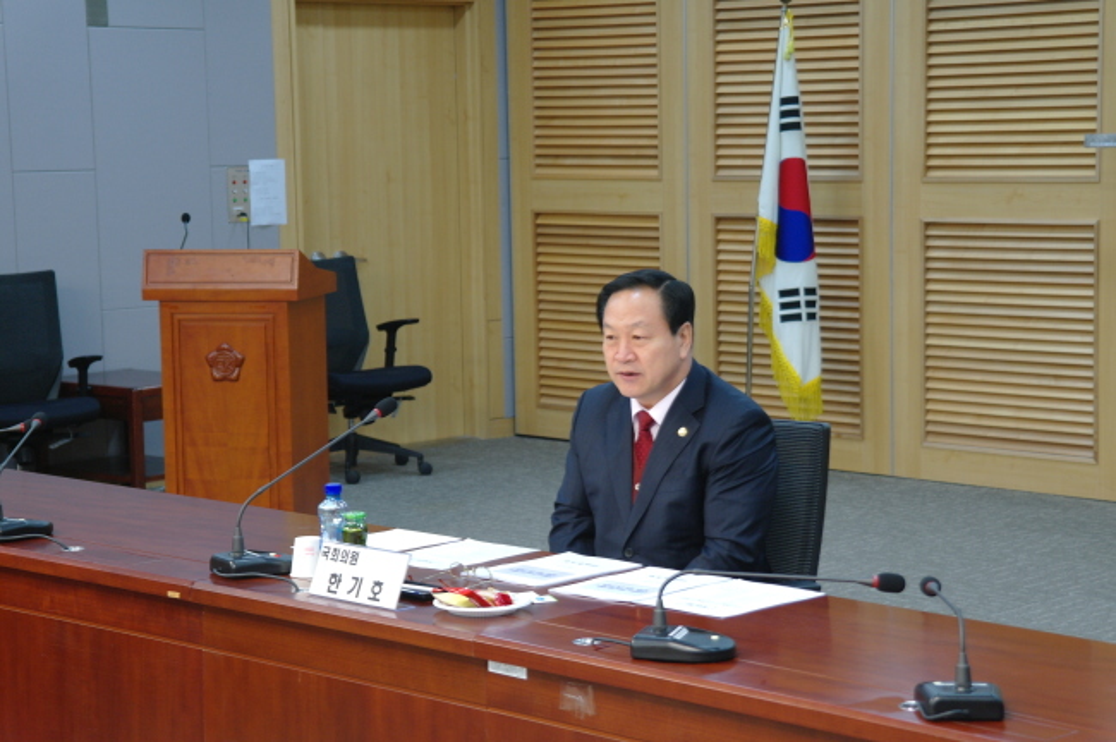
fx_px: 2601
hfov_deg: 24.2
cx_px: 558
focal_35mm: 84
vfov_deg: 16.2
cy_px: 371
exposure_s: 1/20
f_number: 5.6
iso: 400
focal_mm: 55
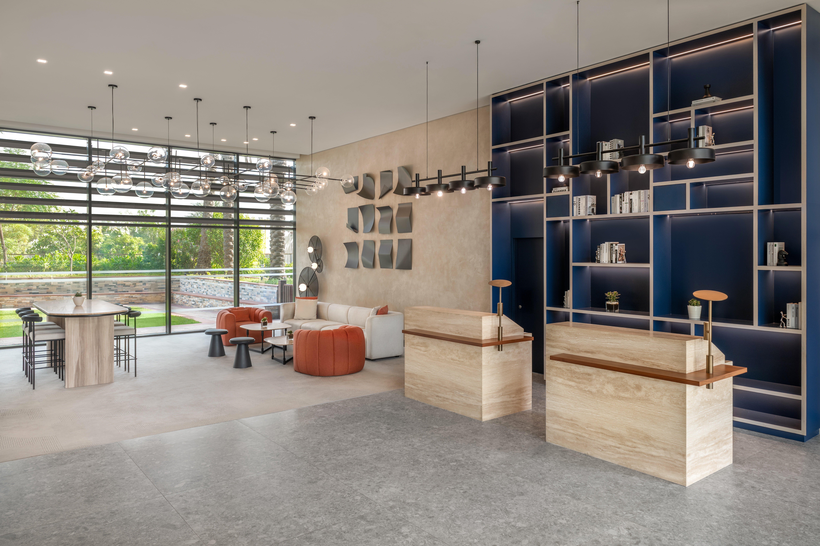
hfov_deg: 73.7
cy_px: 273
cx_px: 410
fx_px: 547
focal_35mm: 24
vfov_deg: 53.1
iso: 64
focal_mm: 24
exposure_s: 1/6
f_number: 7.1
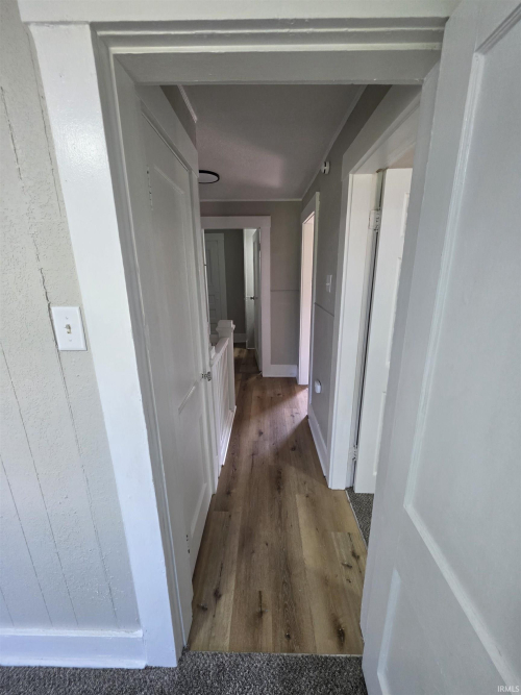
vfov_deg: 106.2
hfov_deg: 89.9
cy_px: 348
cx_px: 260
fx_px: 261
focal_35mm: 13
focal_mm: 2.2
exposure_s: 1/120
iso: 250
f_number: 1.9
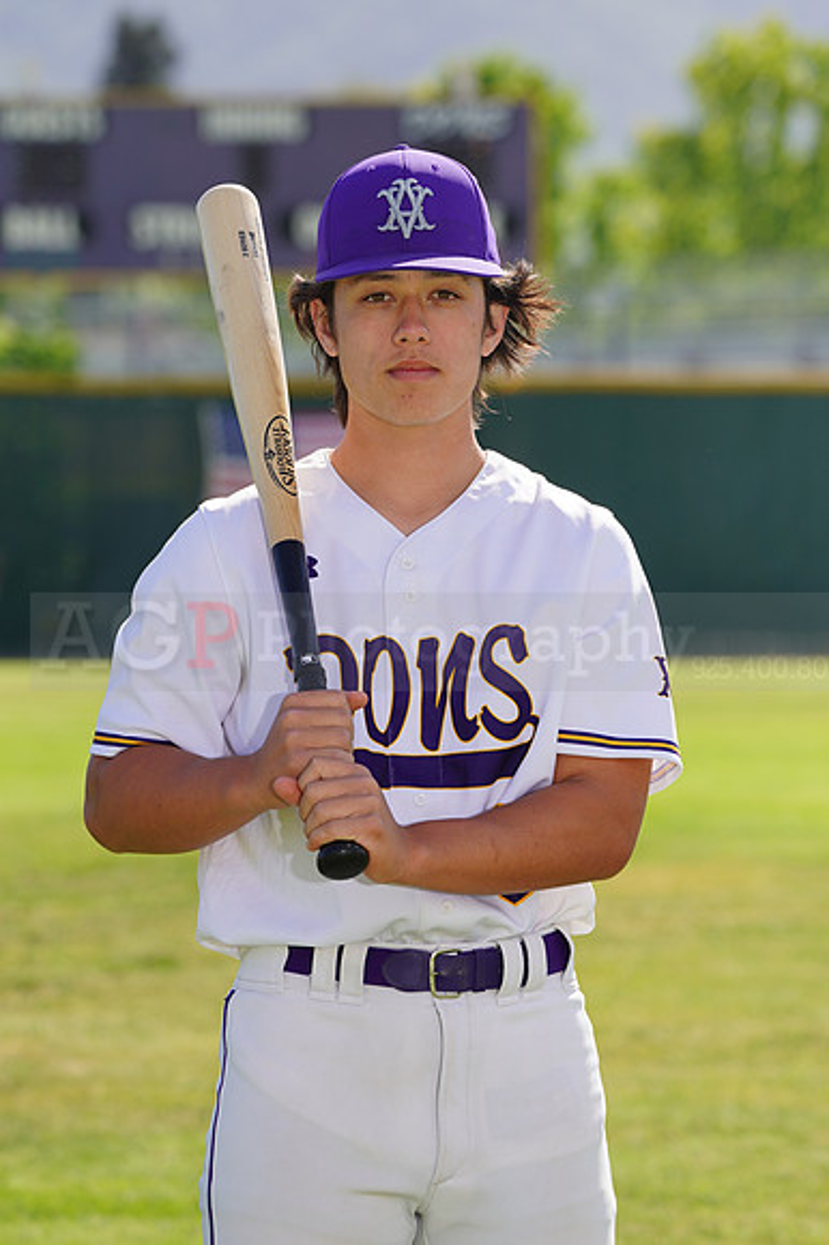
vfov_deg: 9.0
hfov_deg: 6.0
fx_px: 7919
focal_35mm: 229
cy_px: 622
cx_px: 414
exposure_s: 1/250
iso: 100
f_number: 8
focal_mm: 229
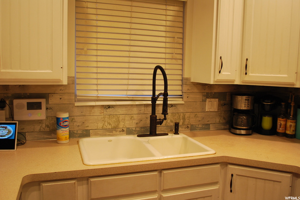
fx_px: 275
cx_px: 150
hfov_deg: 57.2
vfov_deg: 40.0
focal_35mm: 33
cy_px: 100
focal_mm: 22
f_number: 4
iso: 400
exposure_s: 1/30
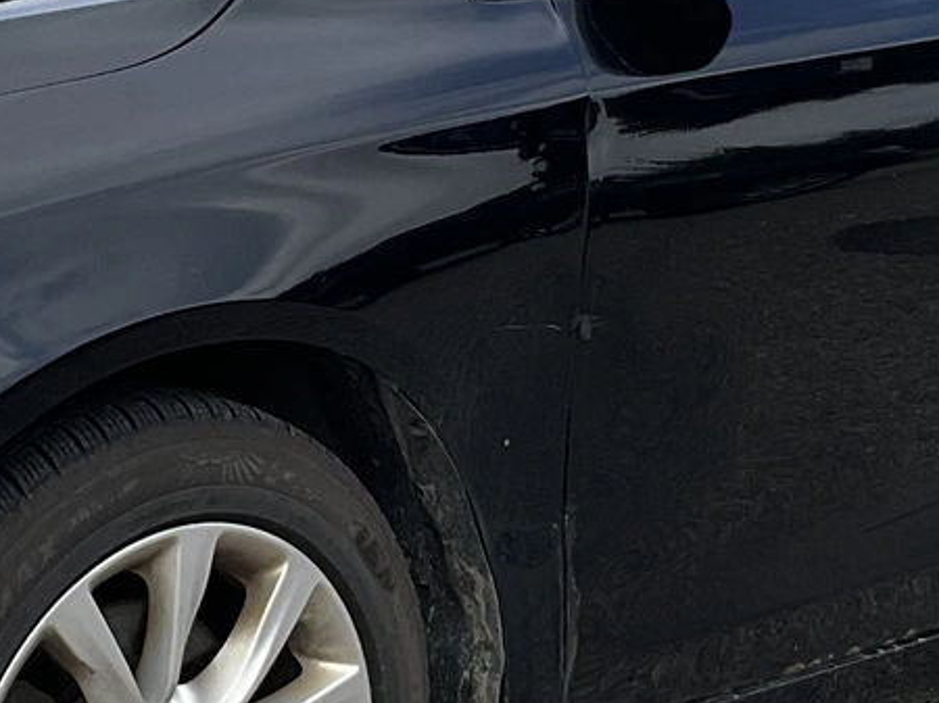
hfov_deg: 15.2
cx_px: 242
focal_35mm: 129
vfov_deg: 11.5
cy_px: 250
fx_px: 3497
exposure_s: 1/1098
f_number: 1.8
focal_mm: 3
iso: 25
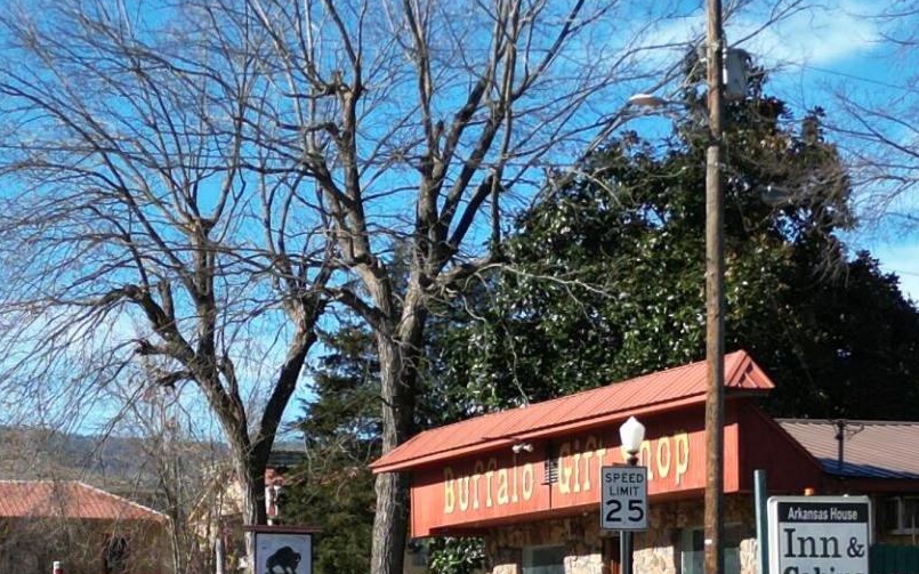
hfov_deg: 22.6
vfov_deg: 14.0
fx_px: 2279
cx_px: 248
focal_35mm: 91
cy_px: 670
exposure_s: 1/1600
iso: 100
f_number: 1.7
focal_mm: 6.72
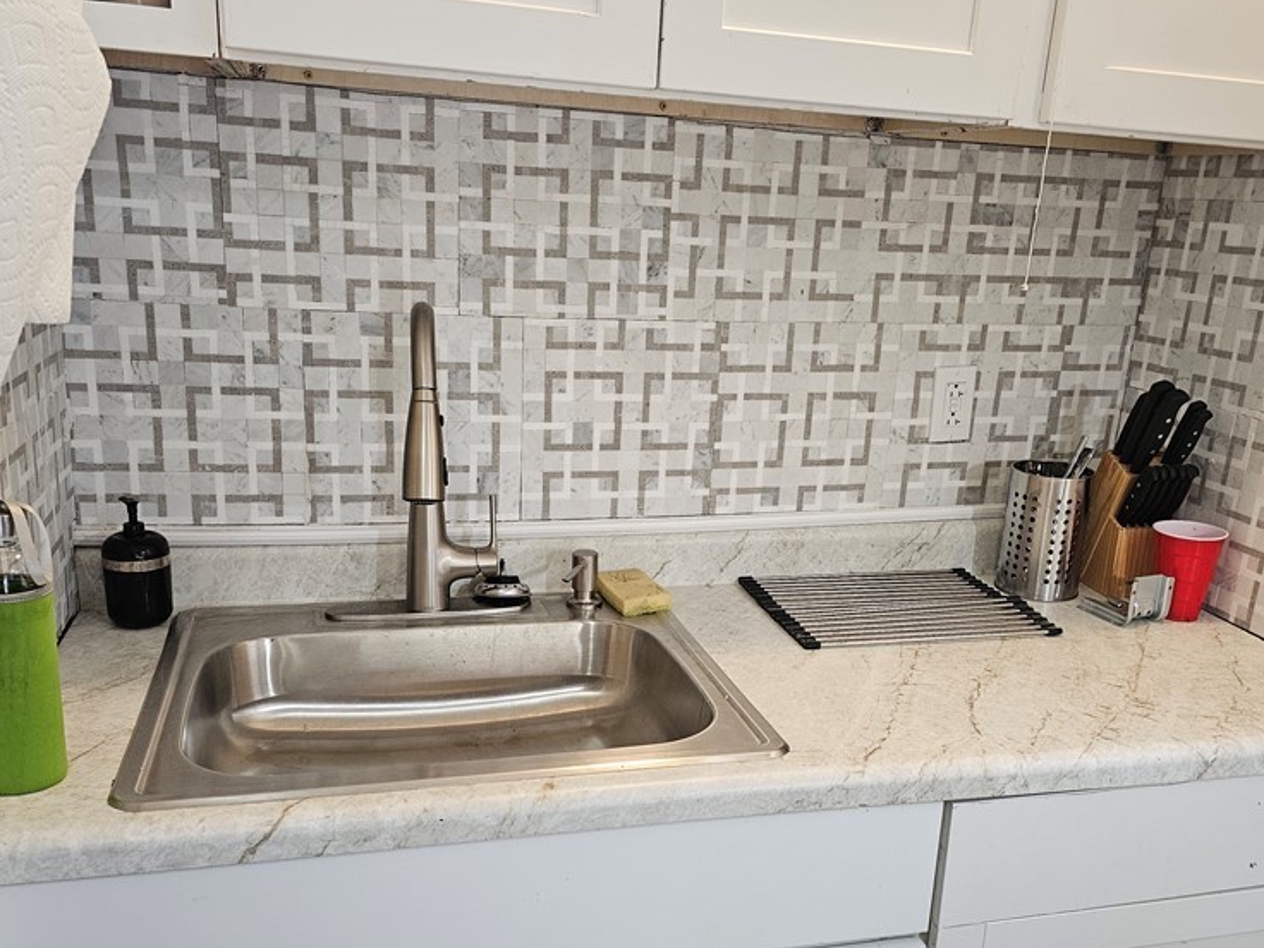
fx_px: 1168
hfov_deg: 56.8
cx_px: 644
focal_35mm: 32
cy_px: 582
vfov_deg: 43.9
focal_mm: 6.3
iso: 250
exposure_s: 1/120
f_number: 1.7
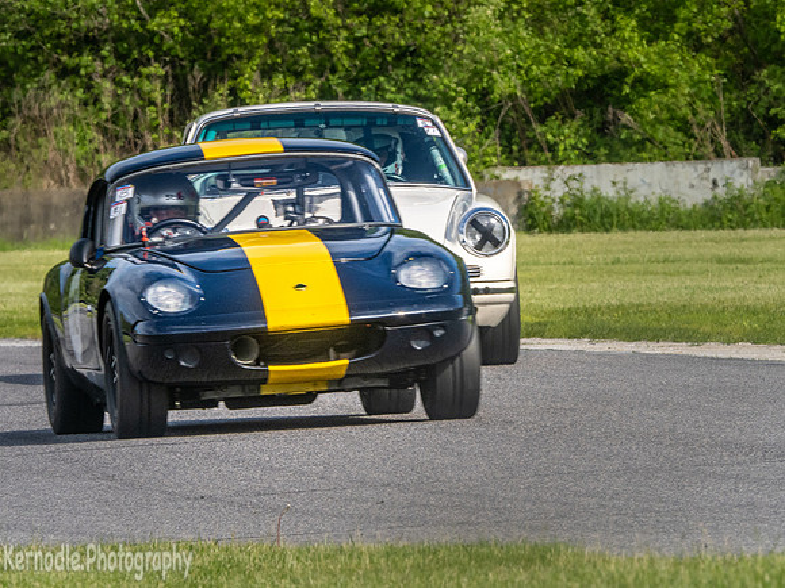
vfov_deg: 1.6
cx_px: 345
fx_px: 21361
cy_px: 259
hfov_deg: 2.1
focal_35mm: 942
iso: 400
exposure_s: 1/250
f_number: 18
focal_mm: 420
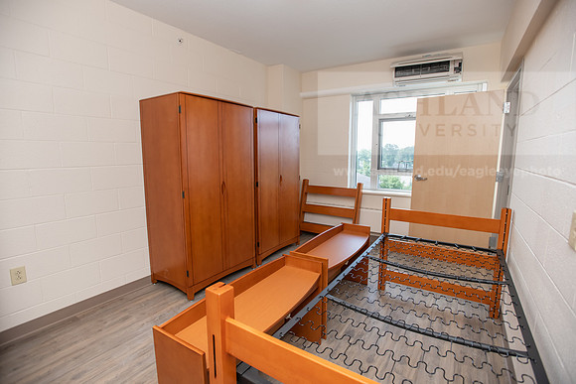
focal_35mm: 17
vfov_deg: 70.5
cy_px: 192
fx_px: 272
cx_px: 288
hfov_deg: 93.3
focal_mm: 17
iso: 500
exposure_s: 1/250
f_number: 4
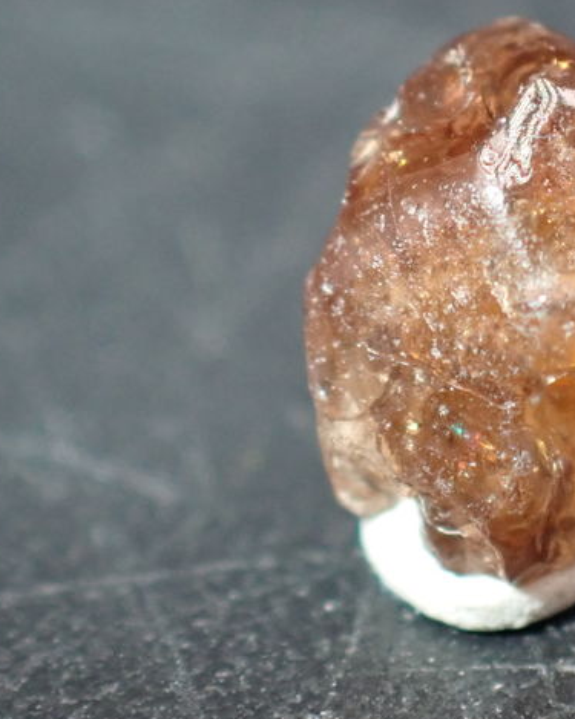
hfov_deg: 7.4
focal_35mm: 208
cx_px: 523
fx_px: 4426
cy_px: 287
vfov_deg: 9.3
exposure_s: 1/100
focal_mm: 18
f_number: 14
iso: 800
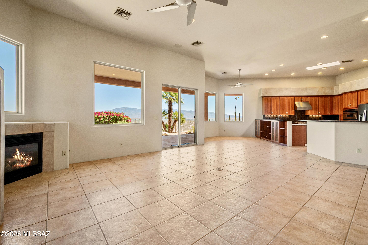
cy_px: 122
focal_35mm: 15
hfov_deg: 100.4
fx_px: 153
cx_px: 184
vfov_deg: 77.3
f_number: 10
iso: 320
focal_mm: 10
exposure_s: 1/15
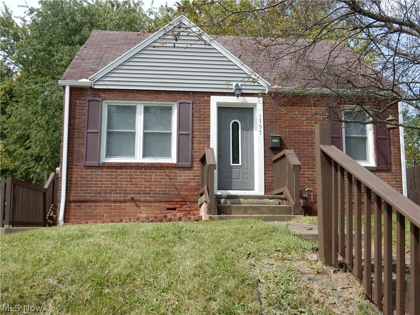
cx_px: 210
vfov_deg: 39.7
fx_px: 437
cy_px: 158
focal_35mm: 36
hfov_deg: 51.4
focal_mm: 6.4
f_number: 4
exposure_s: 1/640
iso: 125
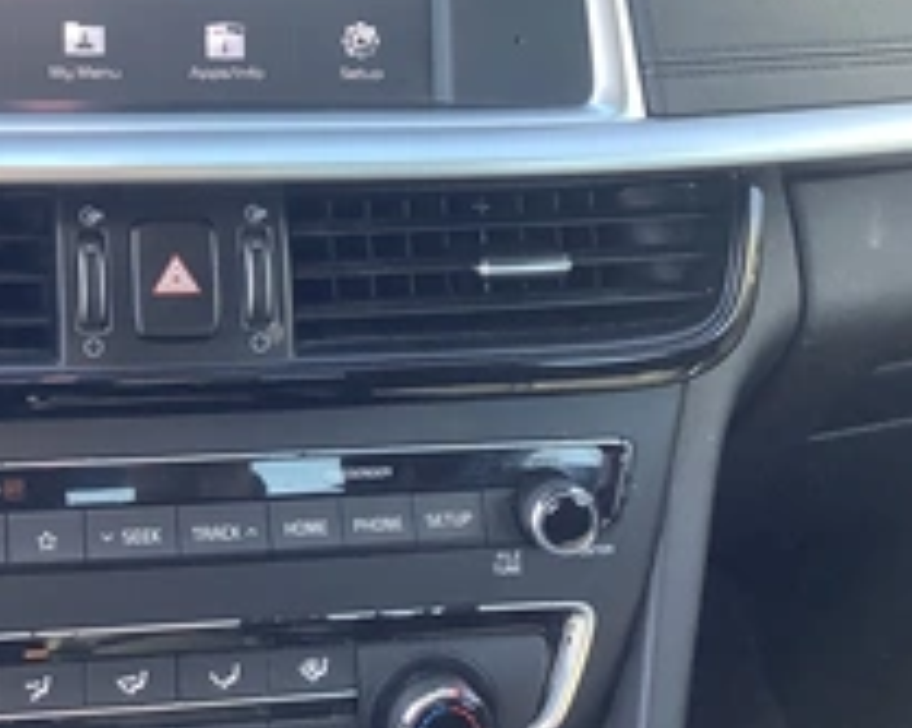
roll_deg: -3.3
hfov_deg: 31.5
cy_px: 209
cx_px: 161
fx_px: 1565
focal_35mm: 58
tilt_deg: -24.0
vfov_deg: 26.0
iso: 100
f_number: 2.4
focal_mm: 3.3
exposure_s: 1/100
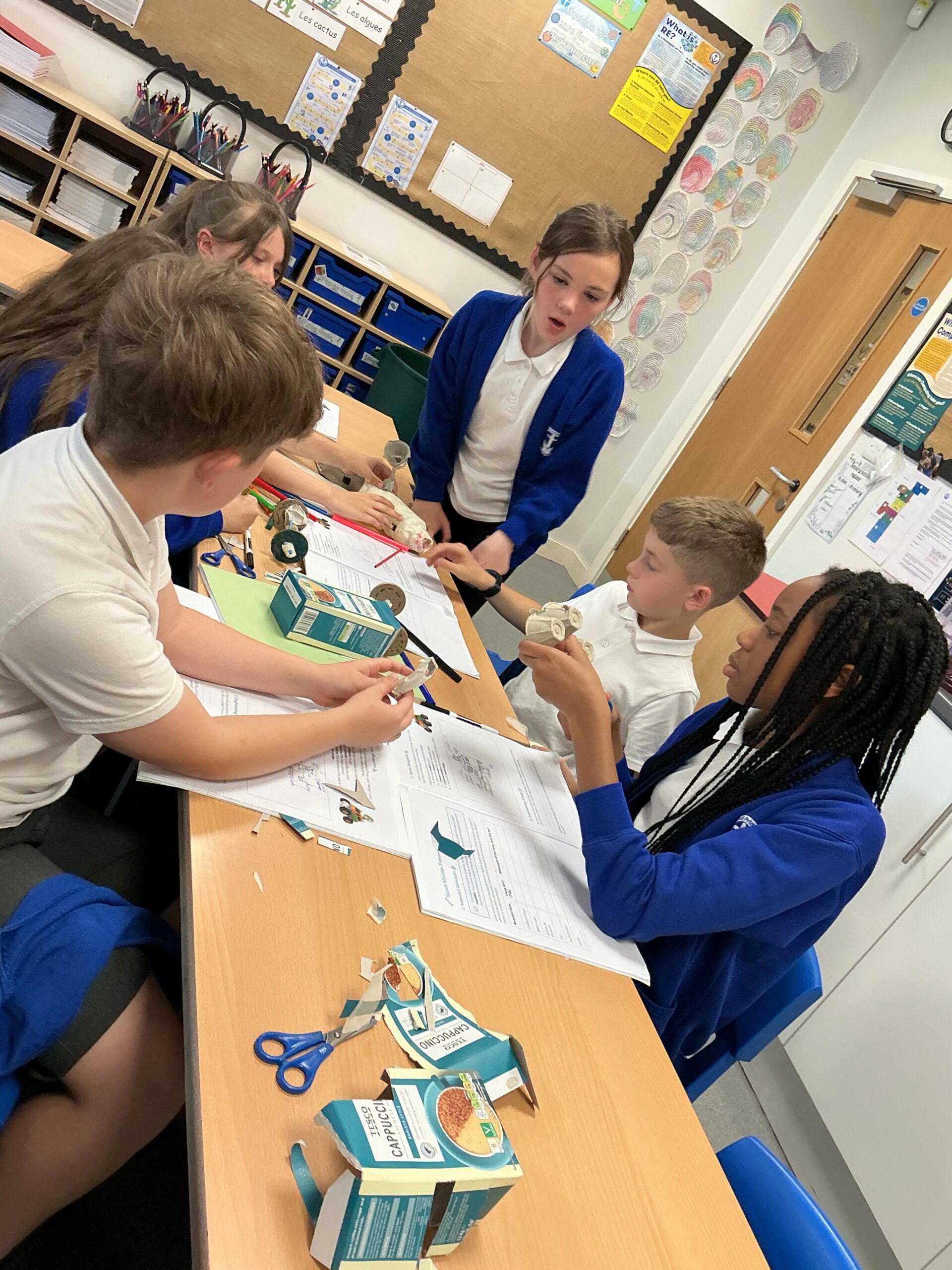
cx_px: 476
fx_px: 1063
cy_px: 635
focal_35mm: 29
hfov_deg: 48.2
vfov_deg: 61.7
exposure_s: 1/60
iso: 80
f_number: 1.8
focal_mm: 3
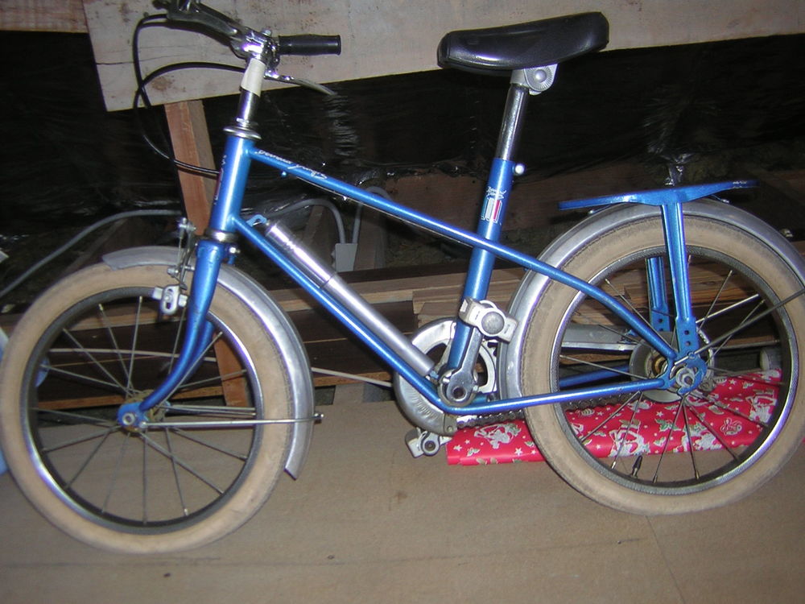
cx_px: 402
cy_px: 302
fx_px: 930
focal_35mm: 40
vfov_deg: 36.0
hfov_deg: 46.8
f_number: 2.7
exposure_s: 1/60.1
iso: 50
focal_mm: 5.2
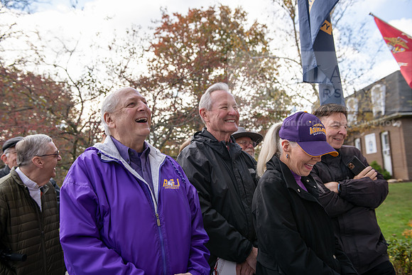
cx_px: 206
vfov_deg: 37.9
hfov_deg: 54.4
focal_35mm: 35
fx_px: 401
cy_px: 138
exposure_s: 1/320
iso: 125
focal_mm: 35
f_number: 4
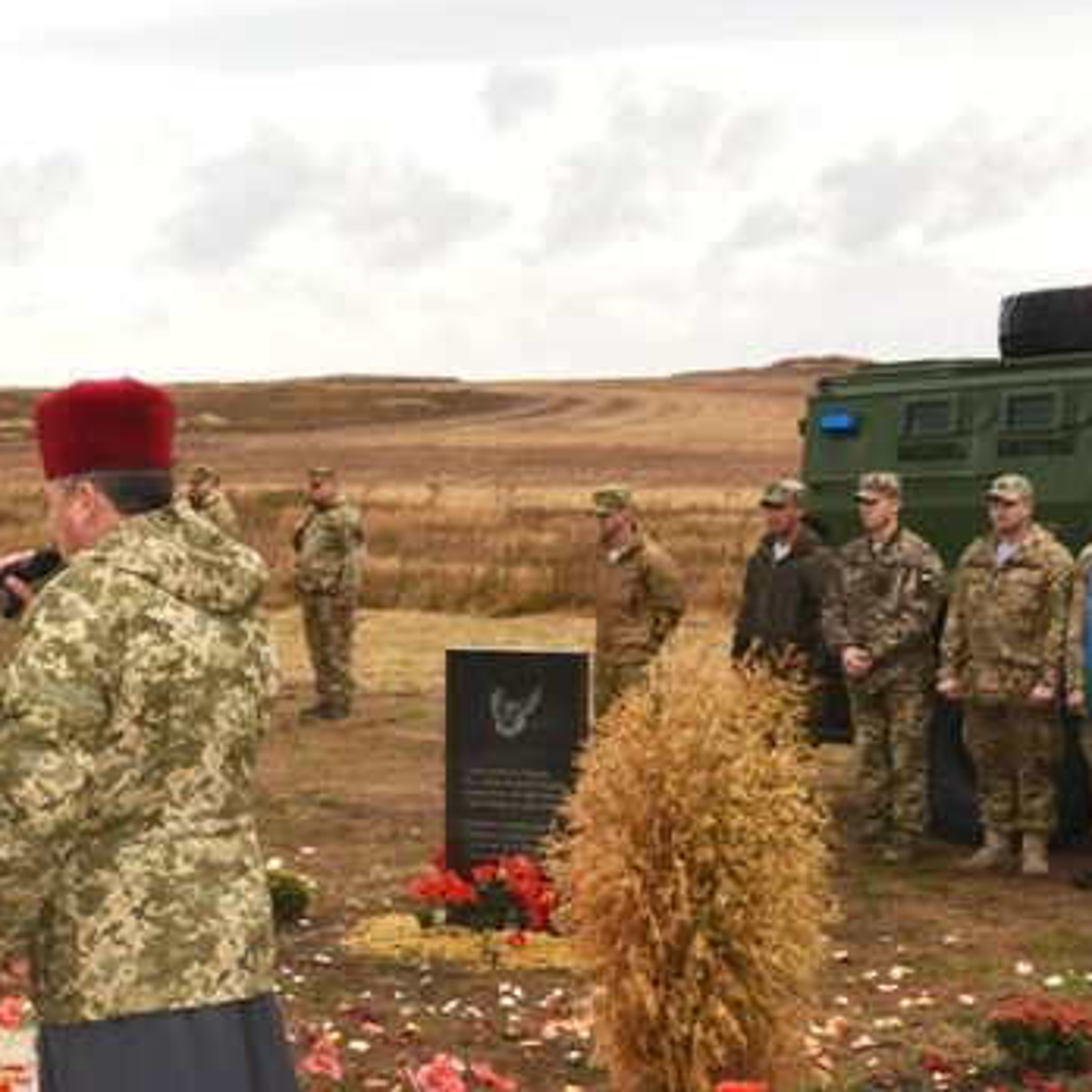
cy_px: 635
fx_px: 2677
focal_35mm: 75
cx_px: 195
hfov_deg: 22.7
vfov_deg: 23.0
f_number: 6.3
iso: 100
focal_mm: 20
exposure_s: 1/200
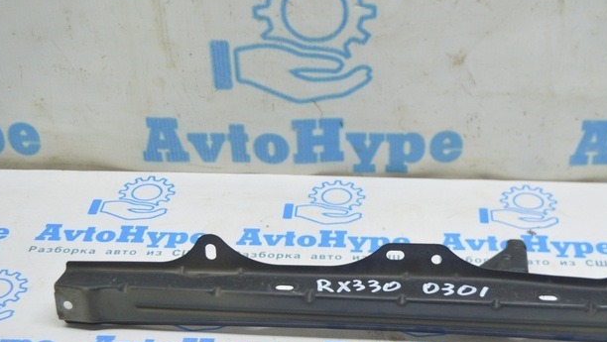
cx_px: 349
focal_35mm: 63
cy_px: 249
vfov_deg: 19.0
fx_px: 1015
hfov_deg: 33.3
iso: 400
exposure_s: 1/40
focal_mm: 24
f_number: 4
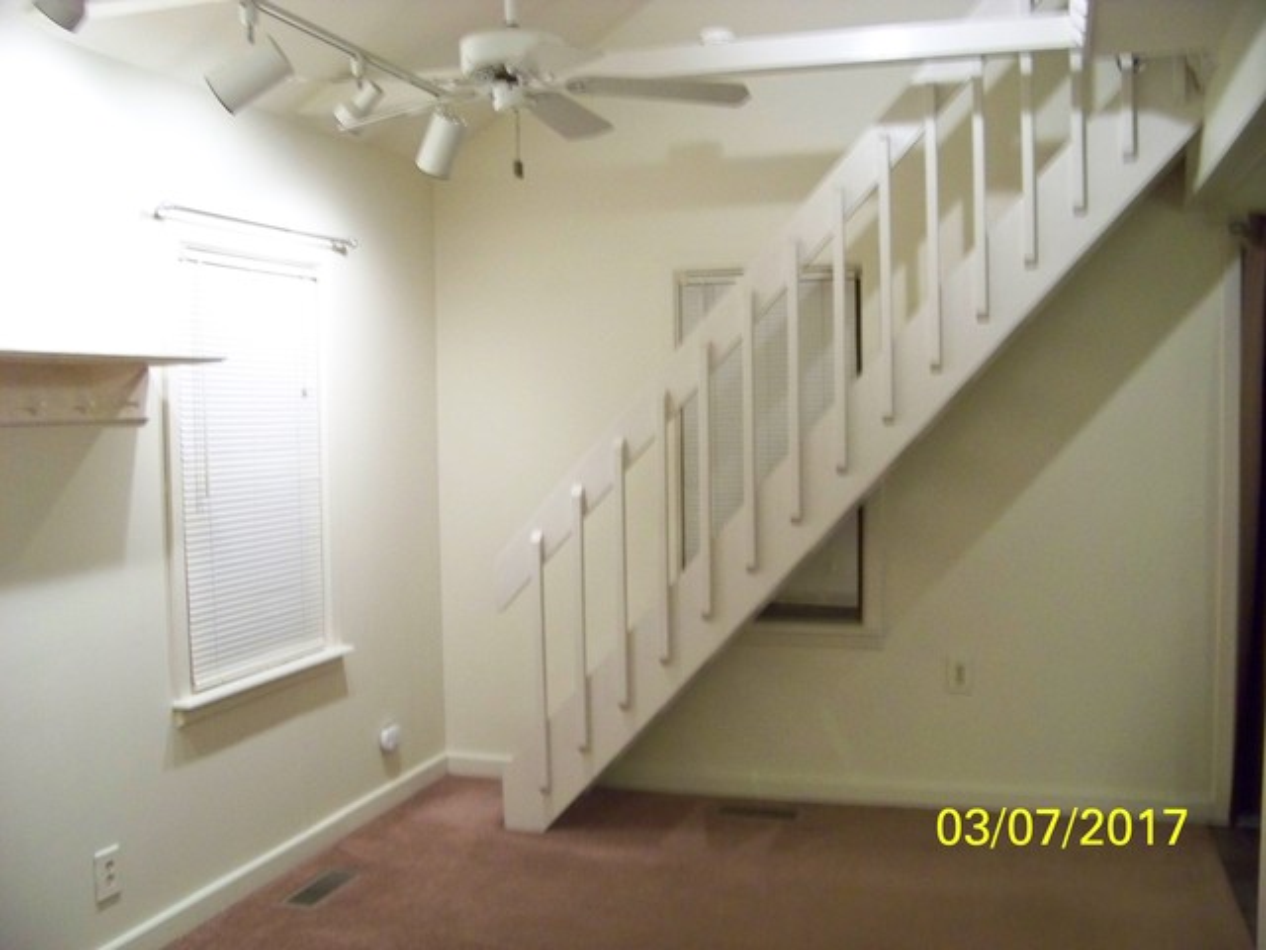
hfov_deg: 51.4
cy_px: 475
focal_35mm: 36
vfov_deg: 39.7
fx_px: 1317
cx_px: 633
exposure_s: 1/13
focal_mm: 5.85
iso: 400
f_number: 2.8
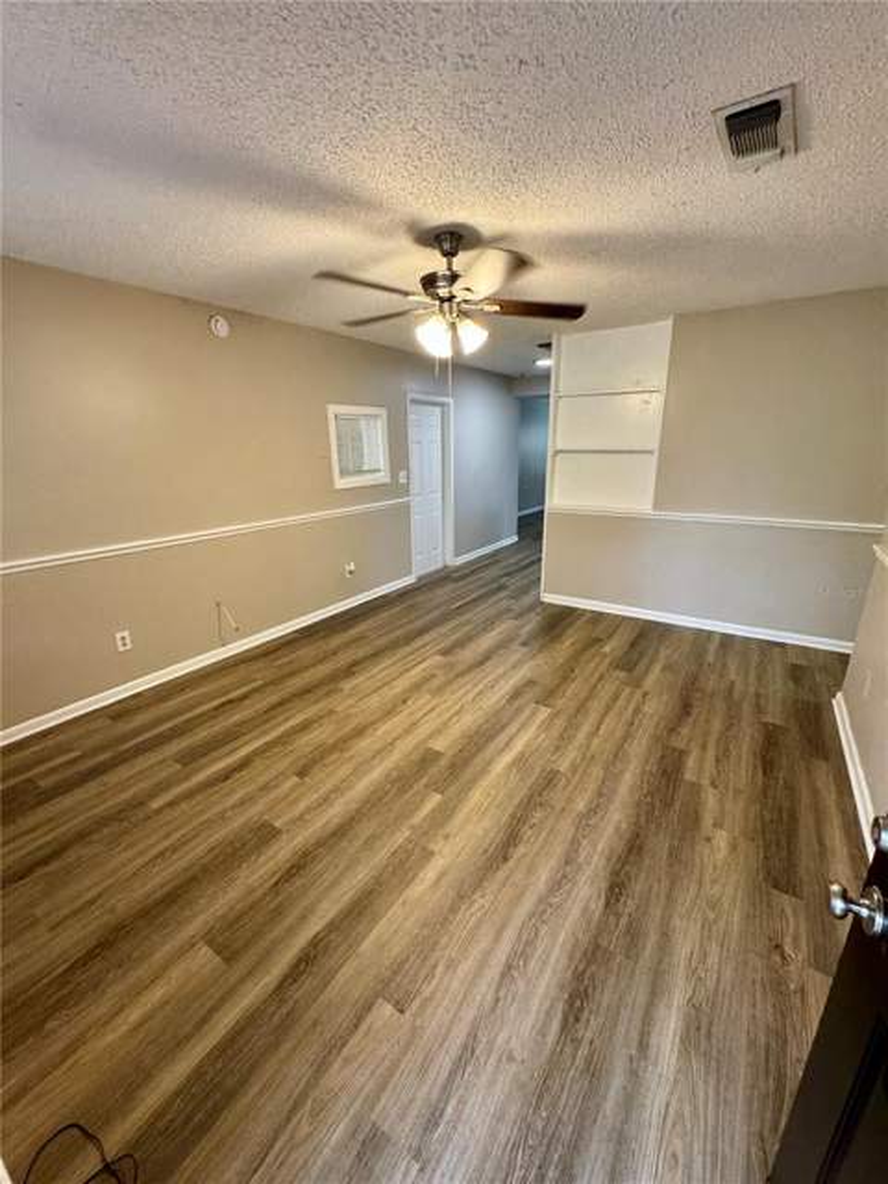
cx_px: 444
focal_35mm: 14
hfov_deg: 85.7
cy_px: 592
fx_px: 479
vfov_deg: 102.1
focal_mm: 2.22
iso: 250
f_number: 2.2
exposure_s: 1/60
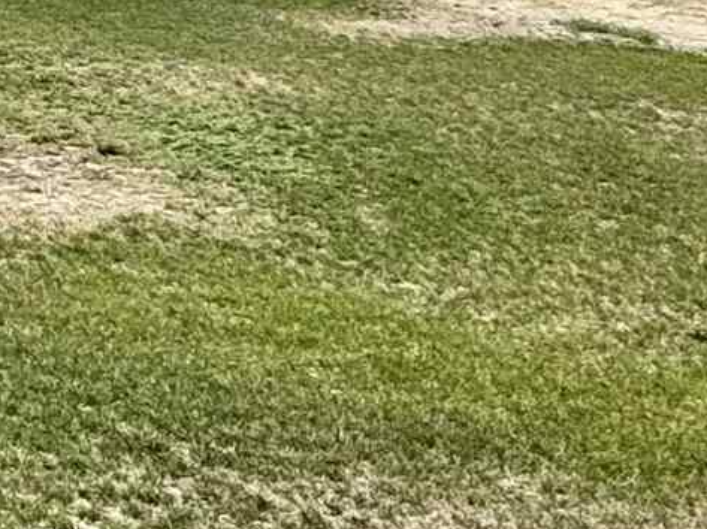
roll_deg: +0.4
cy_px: -99
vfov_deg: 15.6
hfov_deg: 17.2
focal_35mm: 91
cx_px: -602
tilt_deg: +0.7
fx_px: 1857
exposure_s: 1/3247
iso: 50
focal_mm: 2.22
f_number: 2.2
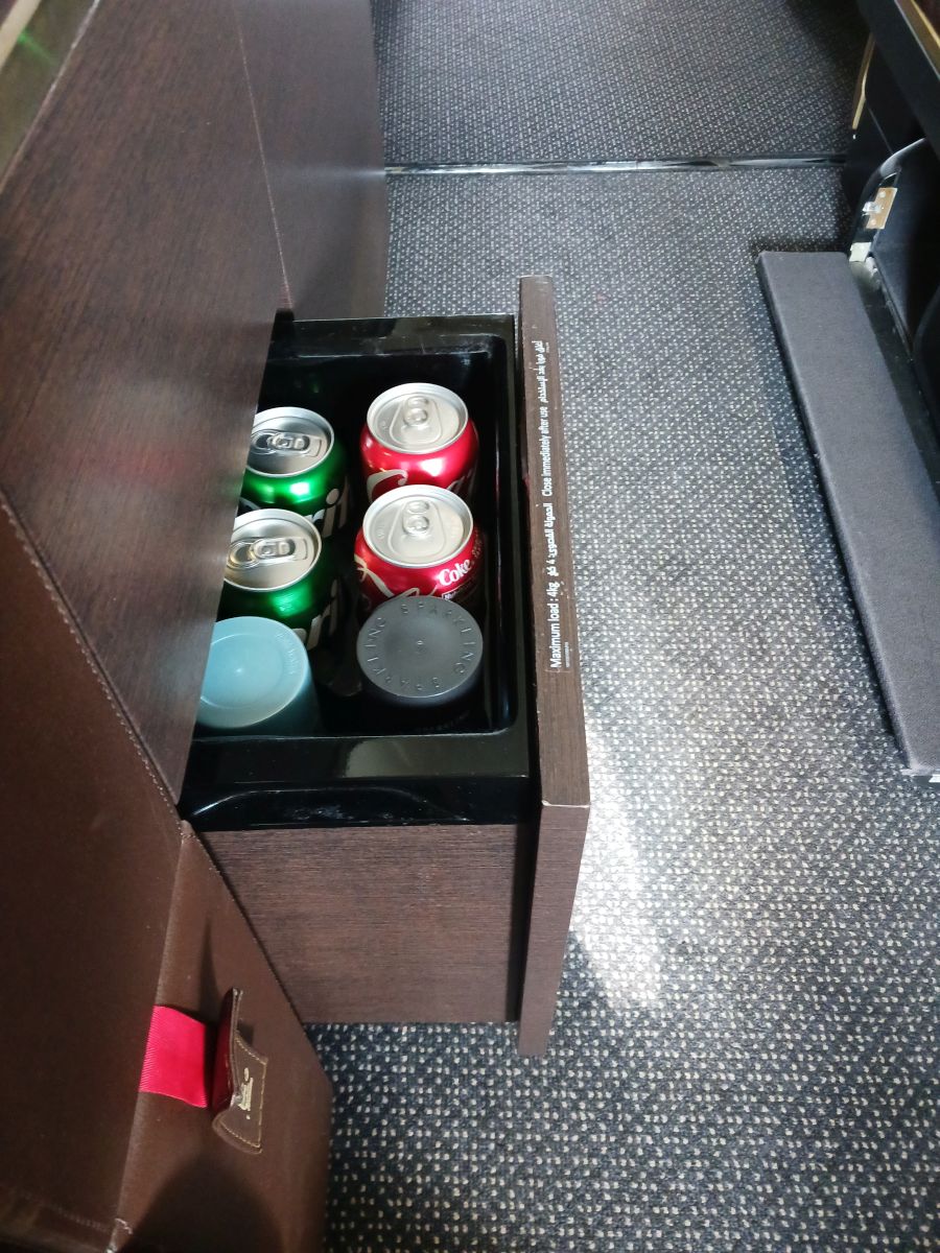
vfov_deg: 65.3
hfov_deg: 51.4
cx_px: 470
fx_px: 978
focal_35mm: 27
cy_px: 626
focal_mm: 4
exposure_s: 1/20
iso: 800
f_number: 1.8
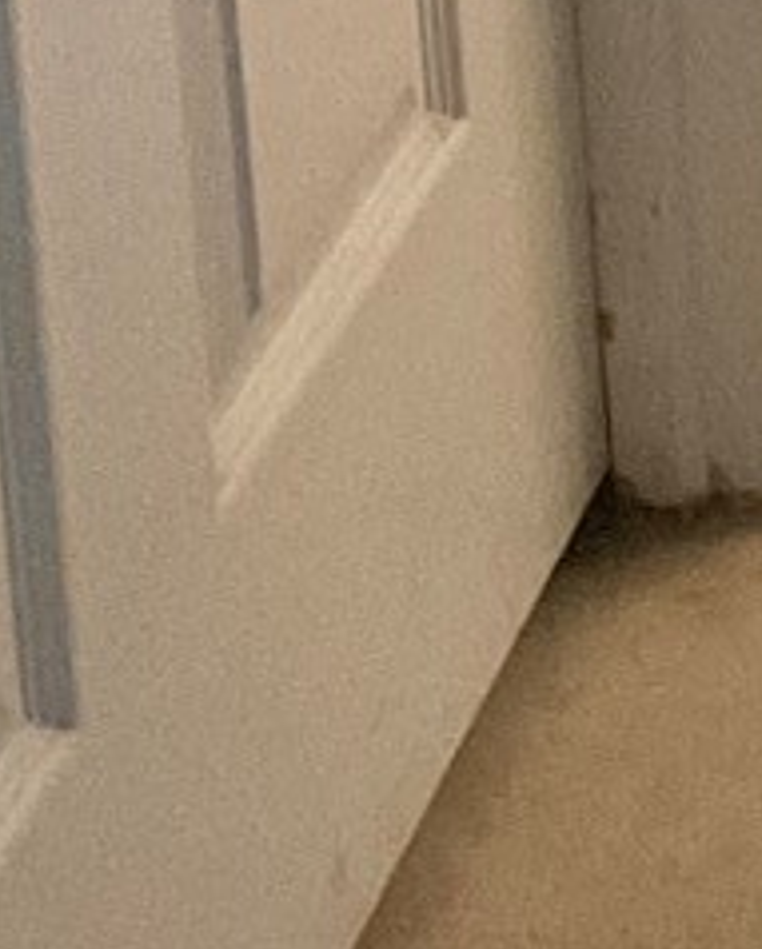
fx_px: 5346
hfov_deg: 7.3
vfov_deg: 8.3
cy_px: -2034
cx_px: 2246
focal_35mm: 190
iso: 200
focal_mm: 3
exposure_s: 1/60
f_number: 1.8
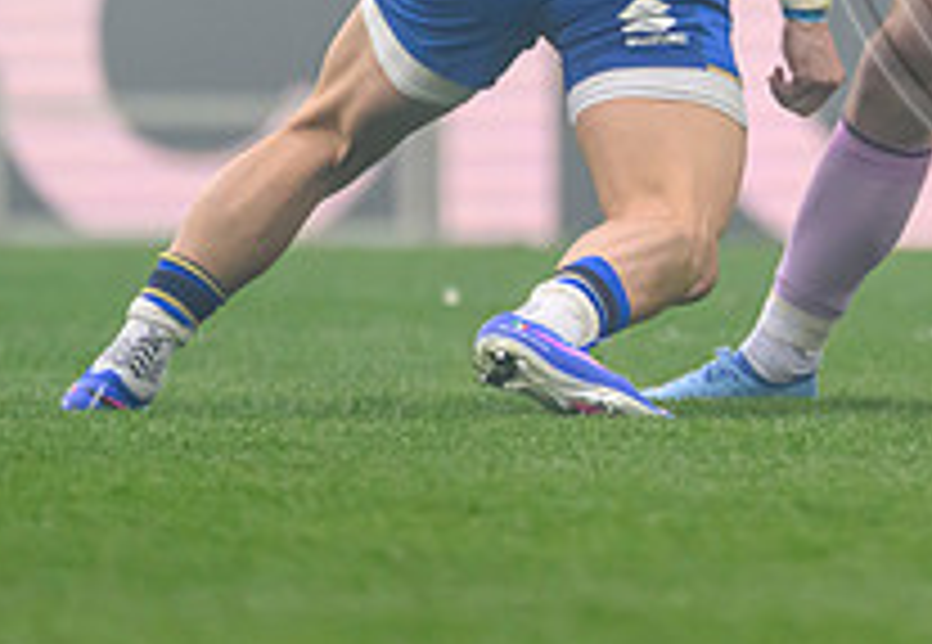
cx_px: 1504
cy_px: -249
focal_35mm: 2595
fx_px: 67935
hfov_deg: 0.8
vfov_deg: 0.5
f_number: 5.6
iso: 2500
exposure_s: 1/1600
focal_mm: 784
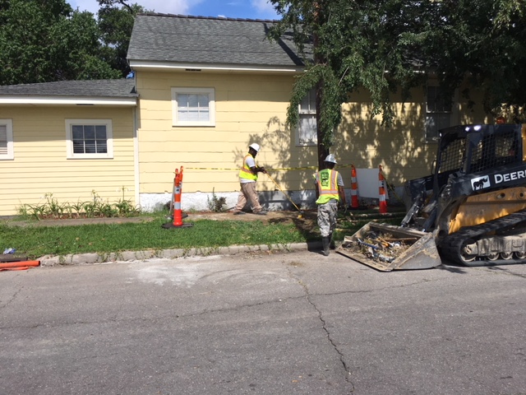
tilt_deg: -4.7
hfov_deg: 61.7
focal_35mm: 29
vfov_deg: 48.2
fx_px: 441
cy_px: 198
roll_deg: -0.1
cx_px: 263
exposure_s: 1/3344
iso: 25
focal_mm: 4.15
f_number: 2.2
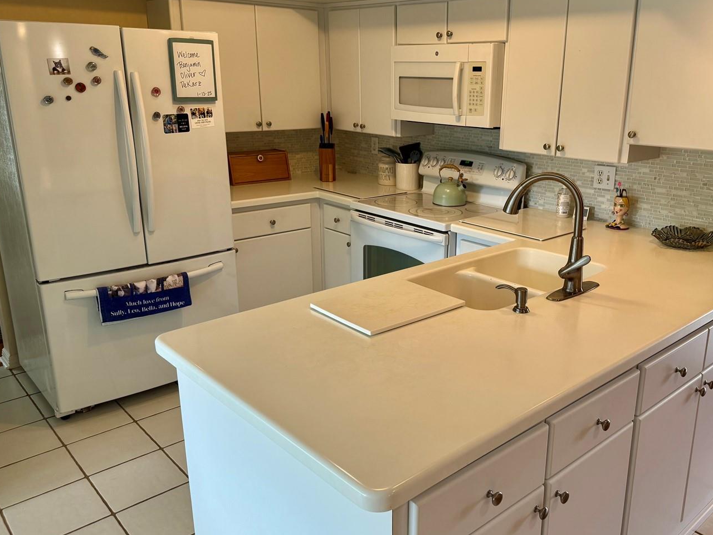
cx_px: 422
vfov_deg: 46.8
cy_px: 259
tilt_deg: -14.4
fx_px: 618
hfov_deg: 59.5
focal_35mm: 30
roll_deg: -1.3
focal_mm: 6.76
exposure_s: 1/120
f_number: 1.78
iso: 160
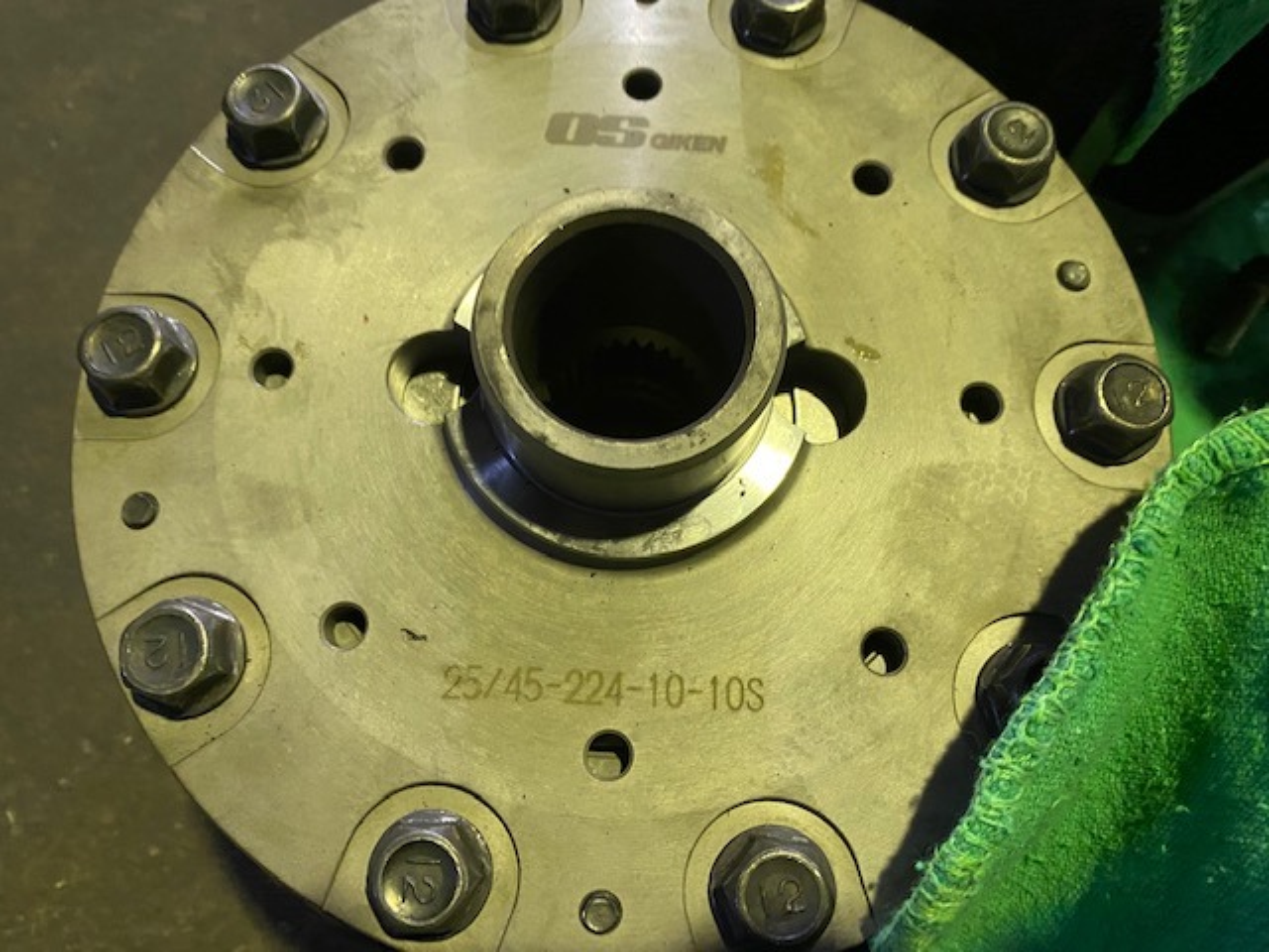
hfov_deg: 67.3
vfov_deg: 53.1
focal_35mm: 26
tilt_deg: -74.2
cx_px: 634
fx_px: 953
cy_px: 476
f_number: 1.8
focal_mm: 4.25
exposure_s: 1/25
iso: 500
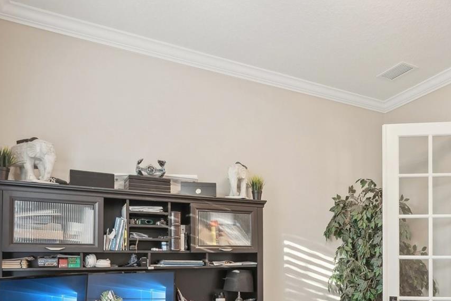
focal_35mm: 31
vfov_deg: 39.7
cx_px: 317
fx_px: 388
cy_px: 264
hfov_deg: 58.3
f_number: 8
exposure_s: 1/6
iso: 400
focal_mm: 16.5
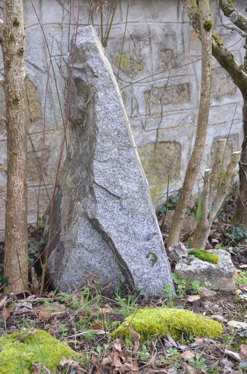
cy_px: 187
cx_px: 124
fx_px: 698
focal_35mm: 68
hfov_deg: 20.1
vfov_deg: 29.9
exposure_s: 1/125
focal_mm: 45
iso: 250
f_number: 5.6
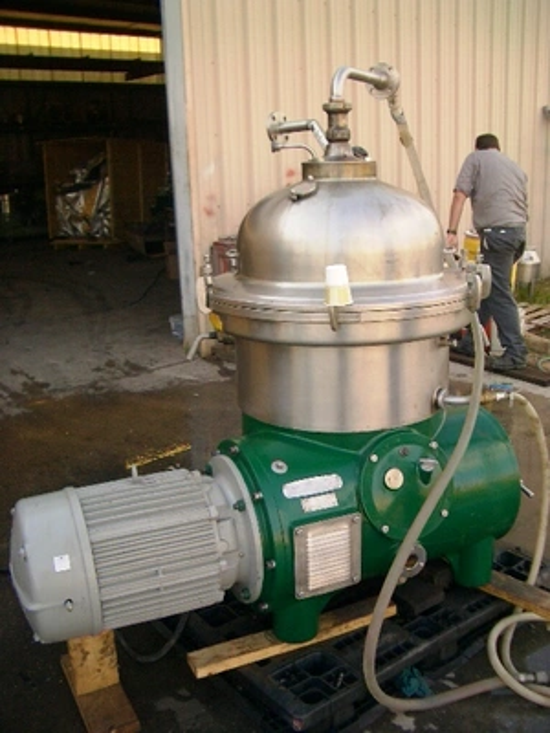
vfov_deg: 52.6
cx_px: 275
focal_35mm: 35
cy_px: 366
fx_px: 741
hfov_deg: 40.7
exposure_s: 1/250
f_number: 2.6
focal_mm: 5.8
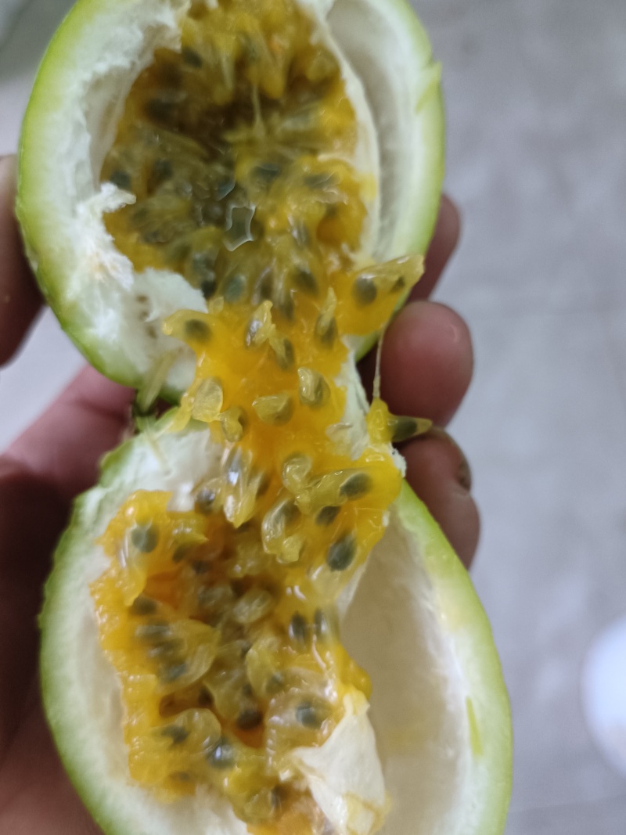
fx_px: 651
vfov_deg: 65.3
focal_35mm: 27
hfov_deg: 51.3
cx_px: 313
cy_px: 418
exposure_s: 1/25
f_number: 1.9
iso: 1721
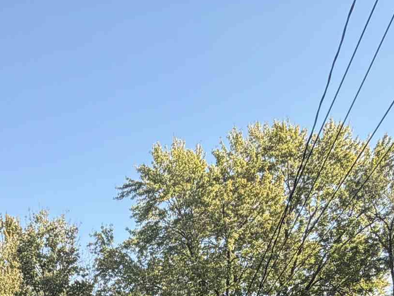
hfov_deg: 33.5
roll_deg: +0.5
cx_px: 15
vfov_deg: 19.3
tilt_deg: -10.7
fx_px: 604
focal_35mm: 53
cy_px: 556
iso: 50
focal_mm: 2.22
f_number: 2.2
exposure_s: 1/321
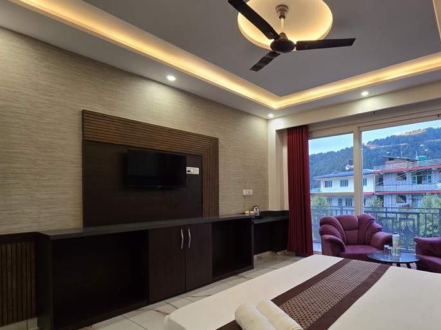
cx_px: 286
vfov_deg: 67.9
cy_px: 199
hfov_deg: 82.4
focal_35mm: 19
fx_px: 242
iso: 125
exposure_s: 1/50
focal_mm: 2.2
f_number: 2.2
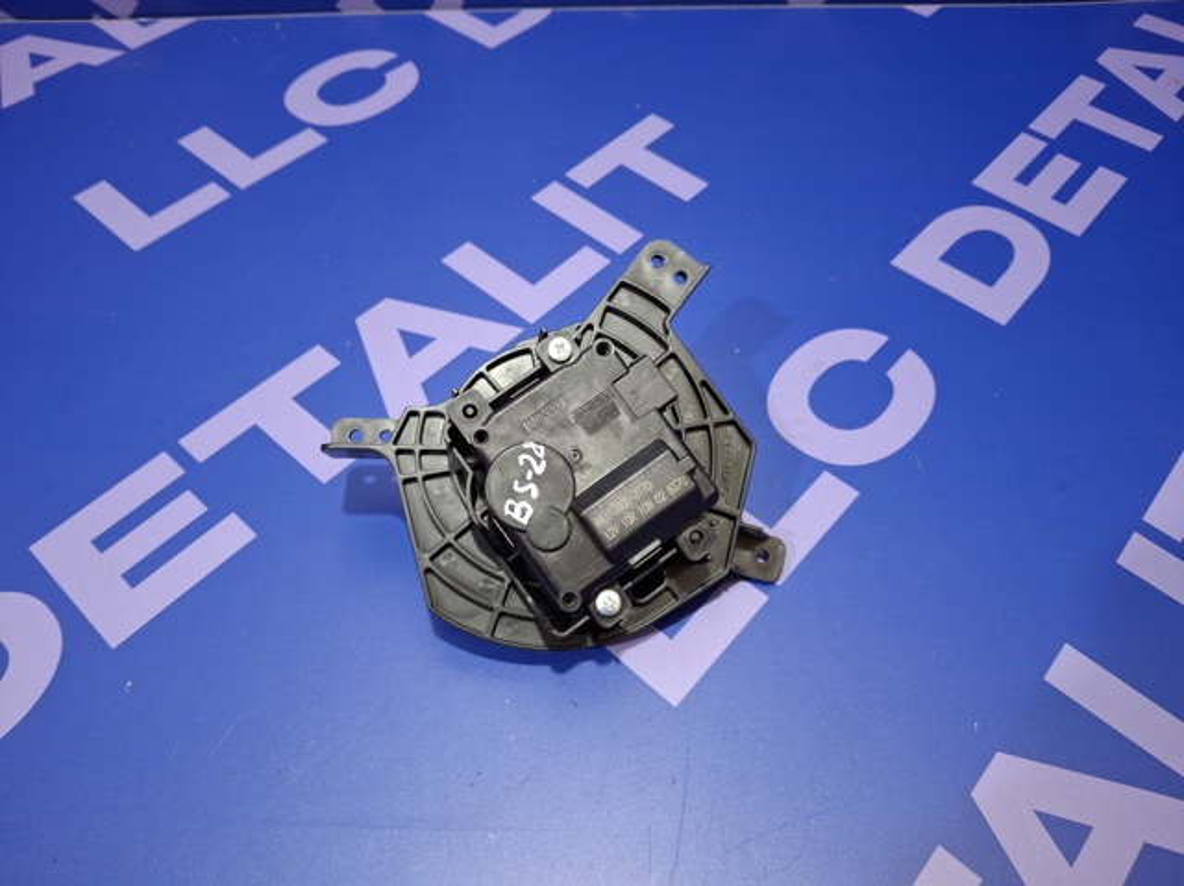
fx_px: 854
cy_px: 443
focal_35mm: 25
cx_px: 592
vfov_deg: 54.8
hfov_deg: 69.4
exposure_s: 1/50
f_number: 1.8
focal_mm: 4.69
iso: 250
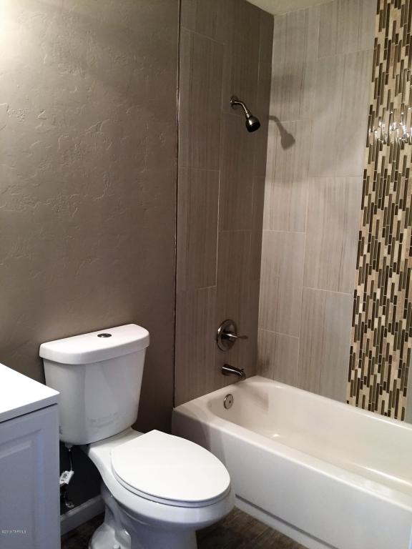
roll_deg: -1.3
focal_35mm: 29
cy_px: 274
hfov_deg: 48.2
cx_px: 206
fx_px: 460
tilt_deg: -9.6
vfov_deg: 61.7
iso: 100
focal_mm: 4.15
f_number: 2.2
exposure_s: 1/30
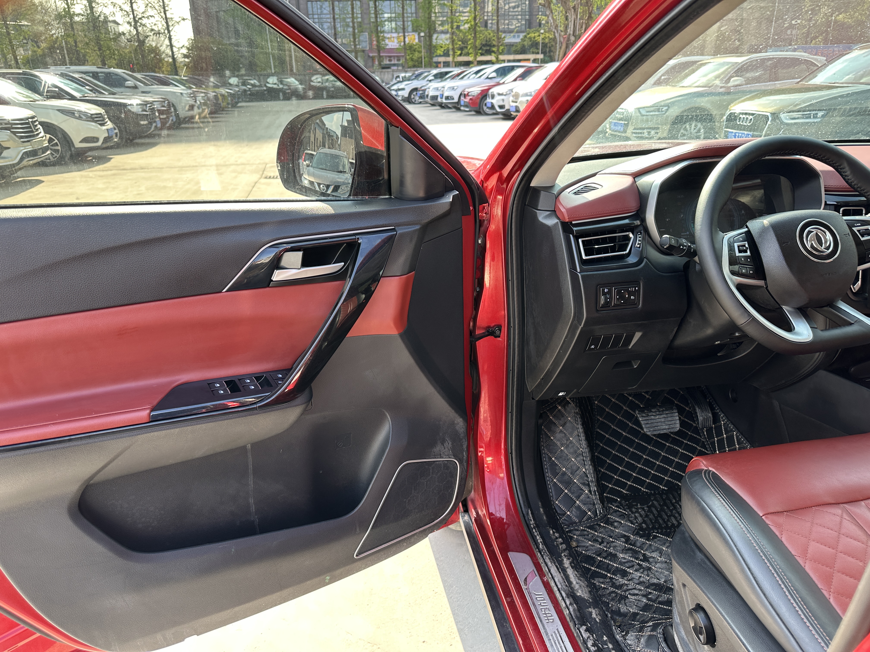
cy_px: 326
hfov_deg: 71.6
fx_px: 603
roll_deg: +1.2
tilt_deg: -20.7
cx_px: 435
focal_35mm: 24
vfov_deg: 56.8
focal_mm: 6.86
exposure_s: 1/253
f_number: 1.78
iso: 80
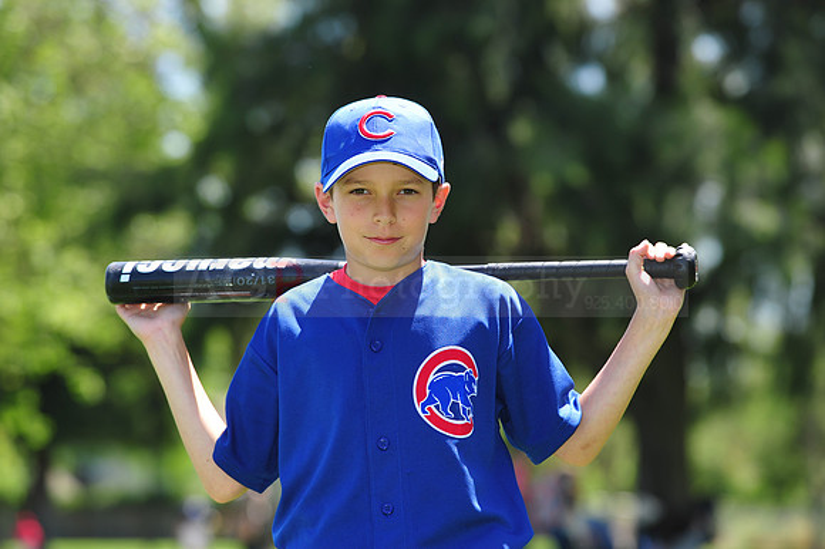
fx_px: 3779
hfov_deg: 12.5
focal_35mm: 165
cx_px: 412
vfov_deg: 8.3
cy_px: 274
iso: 200
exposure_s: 1/320
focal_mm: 165
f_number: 5.6
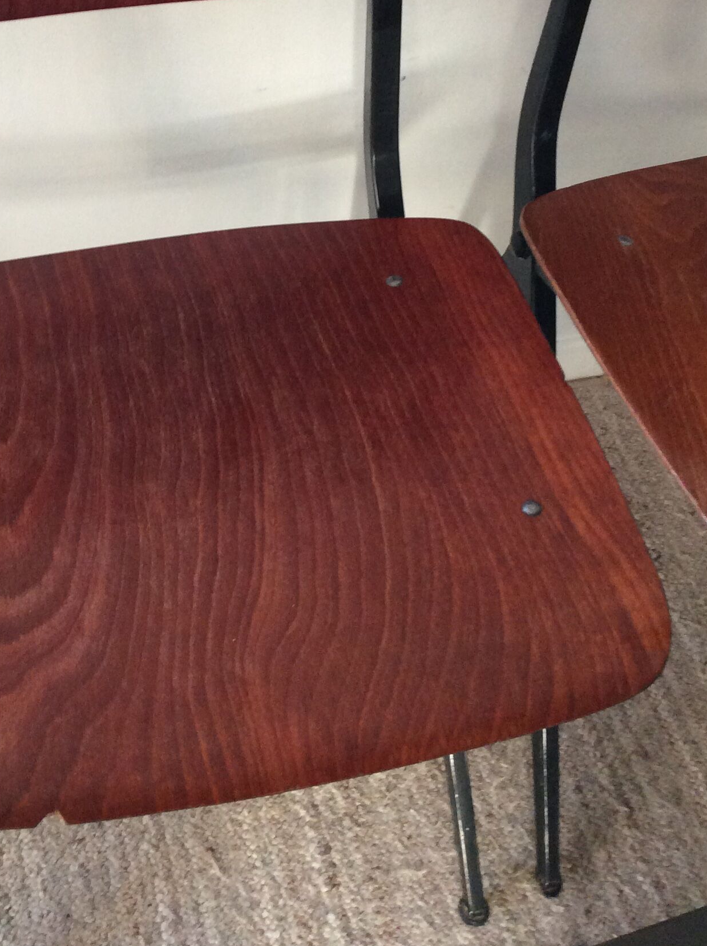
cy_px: 315
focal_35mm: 50
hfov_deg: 28.8
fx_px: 1365
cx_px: 233
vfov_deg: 37.8
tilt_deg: -50.2
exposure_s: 1/25
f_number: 2.4
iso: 125
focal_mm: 3.3
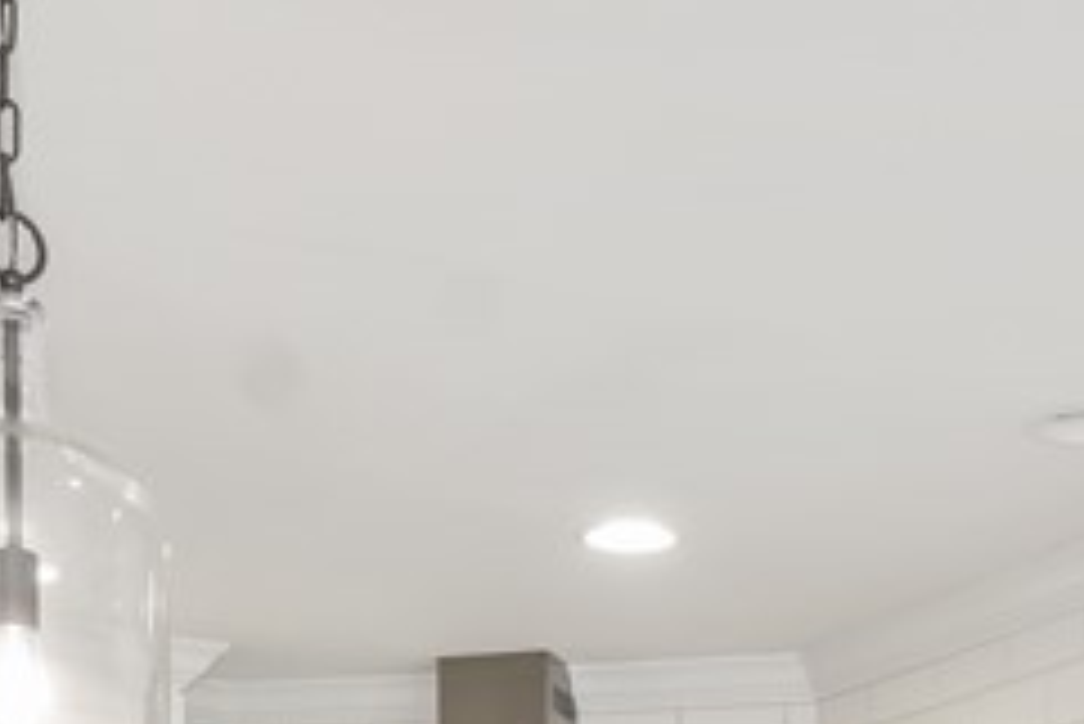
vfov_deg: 14.3
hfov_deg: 25.0
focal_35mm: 81
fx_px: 2440
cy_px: 1408
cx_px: 585
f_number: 8
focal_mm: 12
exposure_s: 1/10
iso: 100
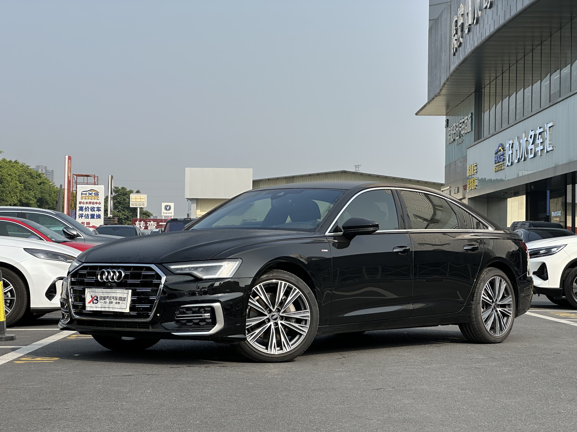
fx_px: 1283
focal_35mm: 77
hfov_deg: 25.3
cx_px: 288
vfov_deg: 19.1
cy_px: 216
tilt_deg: +1.8
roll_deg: -0.2
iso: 32
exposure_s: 1/622
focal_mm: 9
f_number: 2.8
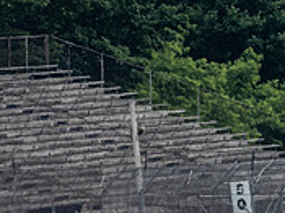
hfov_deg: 0.7
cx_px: -136
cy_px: 351
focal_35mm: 2941
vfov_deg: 0.5
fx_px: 24197
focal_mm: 420
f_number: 10
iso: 320
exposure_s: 1/320
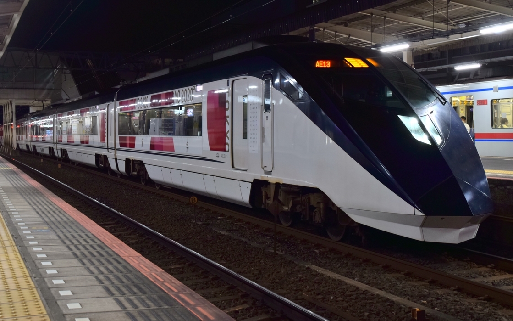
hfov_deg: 42.2
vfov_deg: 27.1
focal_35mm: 48
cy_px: 140
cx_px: 242
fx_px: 665
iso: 200
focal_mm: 29
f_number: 6.3
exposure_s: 1/10
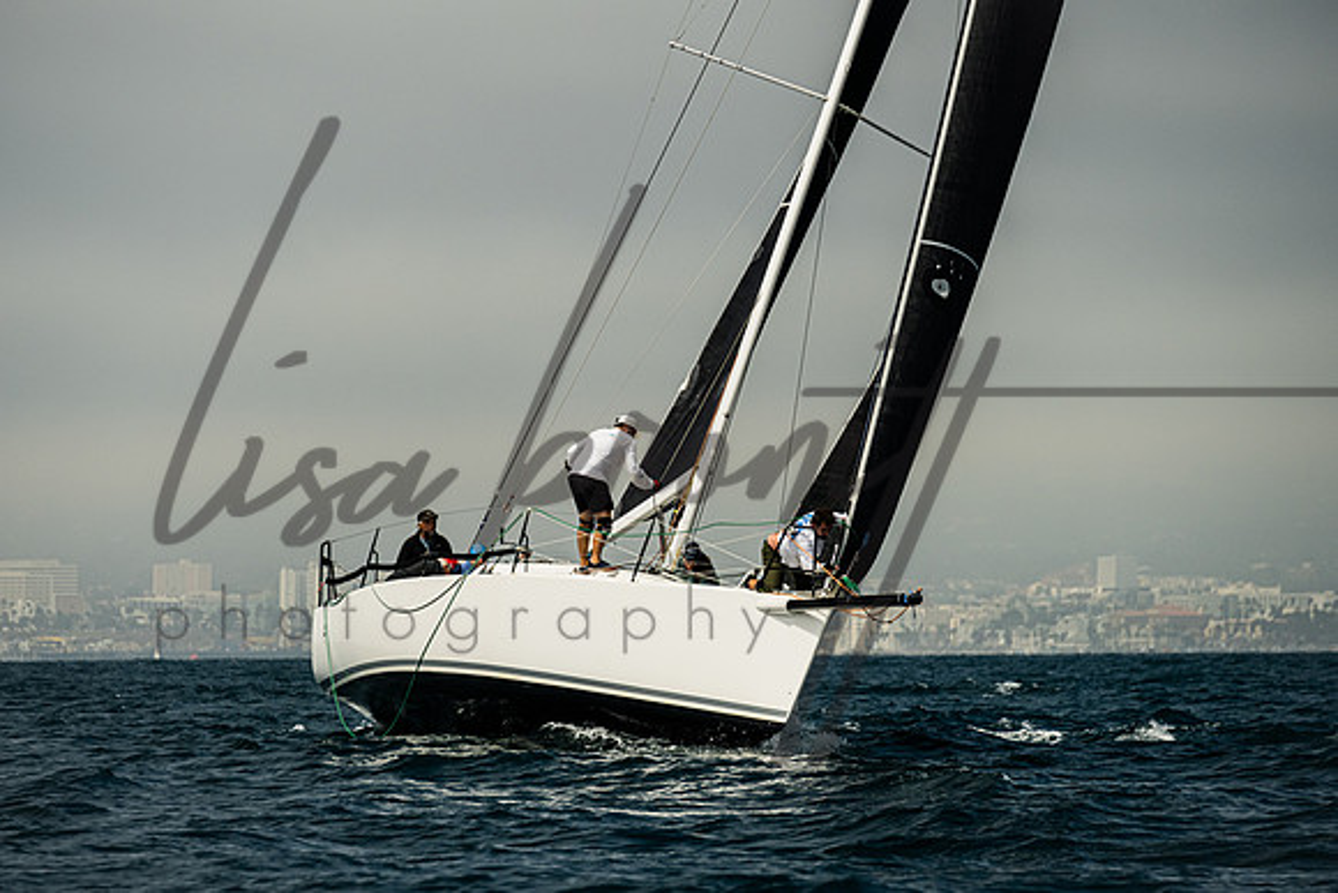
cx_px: 579
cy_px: 493
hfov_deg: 8.3
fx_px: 9232
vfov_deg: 5.5
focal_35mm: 248
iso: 400
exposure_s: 1/1600
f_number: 6.3
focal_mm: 200
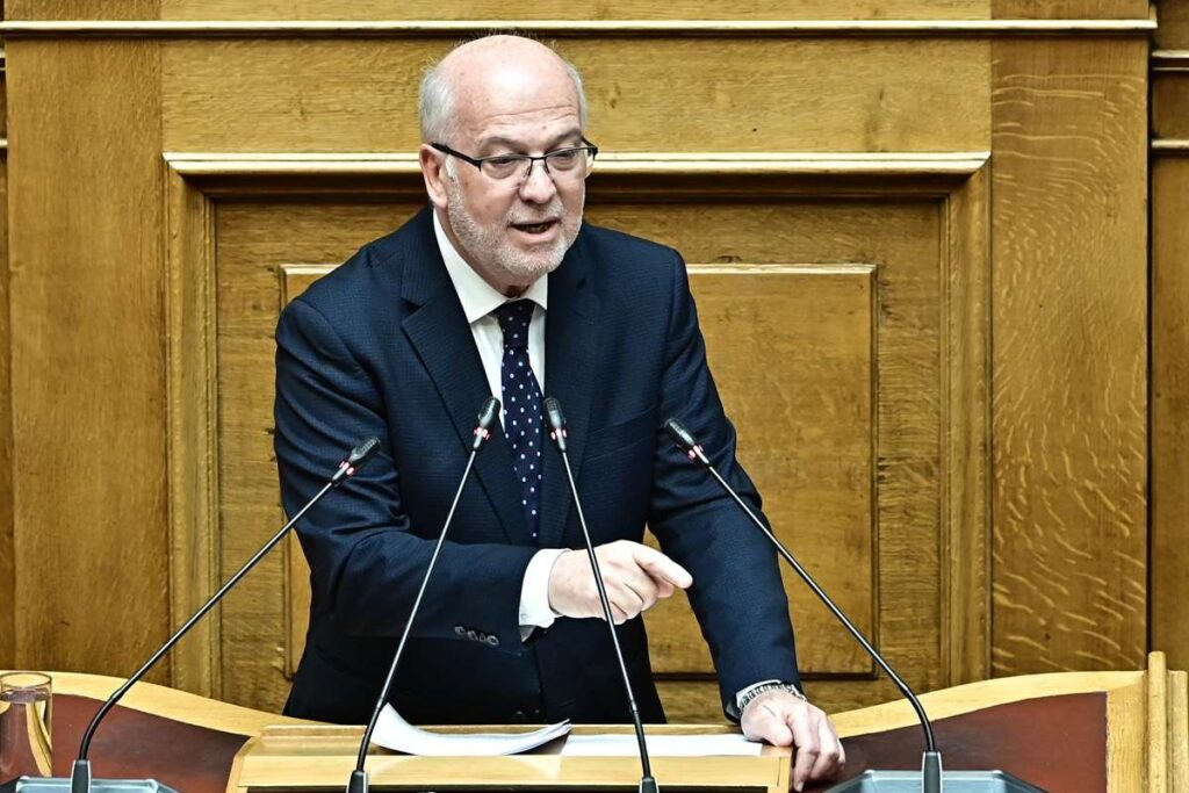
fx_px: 9909
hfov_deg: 6.9
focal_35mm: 300
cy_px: 396
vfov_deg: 4.6
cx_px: 594
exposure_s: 1/500
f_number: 3.5
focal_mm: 200
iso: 1600
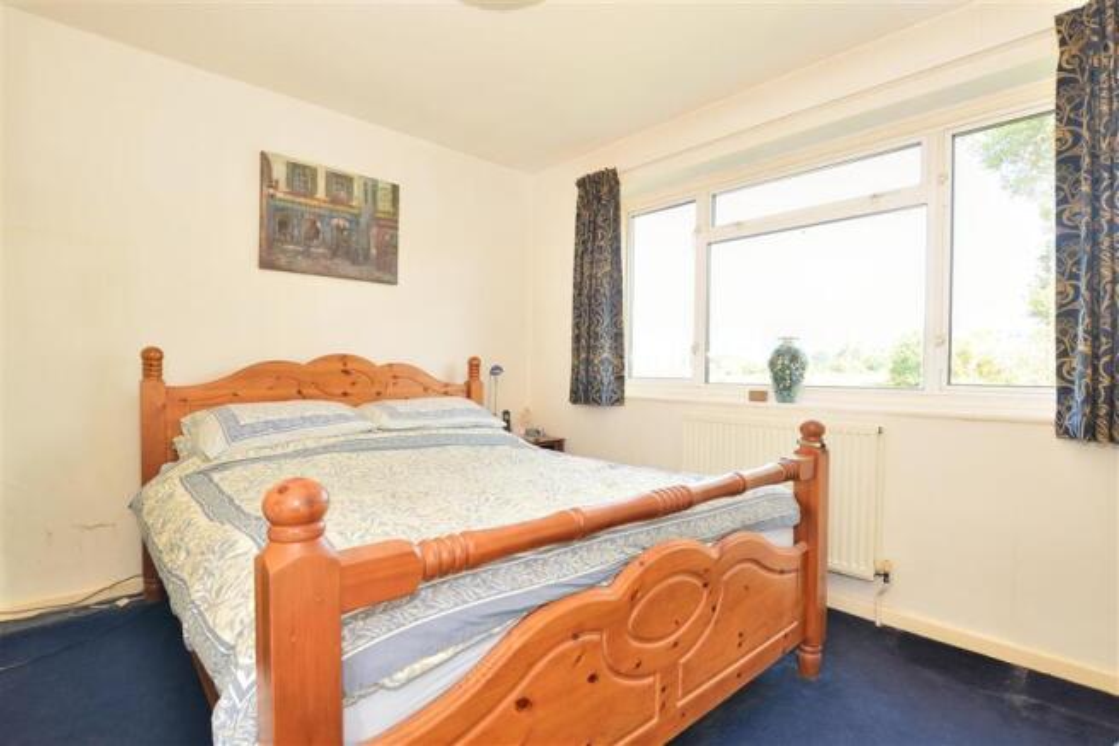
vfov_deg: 72.0
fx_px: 513
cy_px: 373
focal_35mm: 16
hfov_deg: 95.0
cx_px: 560
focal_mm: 11
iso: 400
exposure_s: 1/8
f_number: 7.1
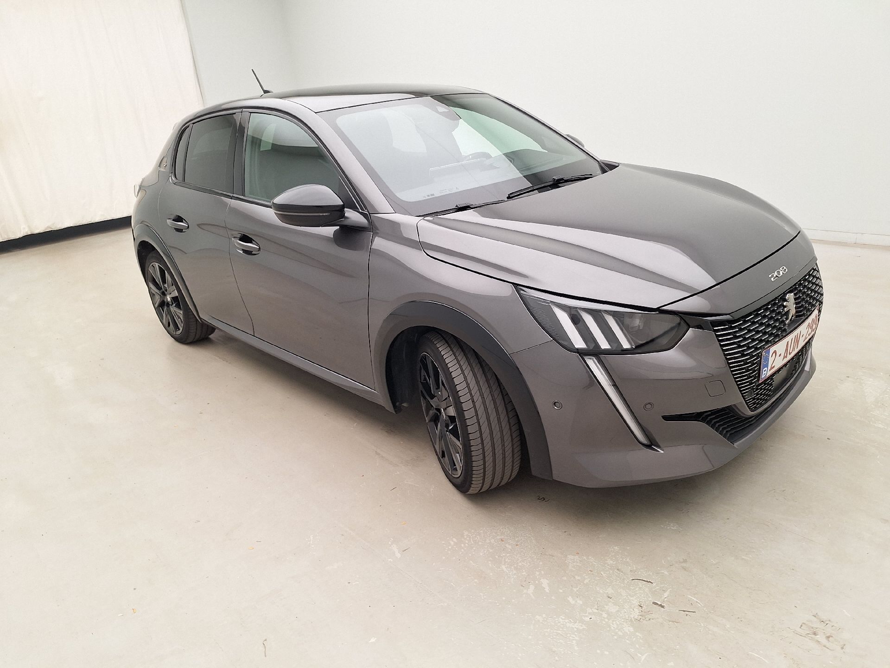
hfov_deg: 73.9
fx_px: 591
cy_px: 334
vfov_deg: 58.9
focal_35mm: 23
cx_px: 445
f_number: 1.8
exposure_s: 1/100
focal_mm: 5.54
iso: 64
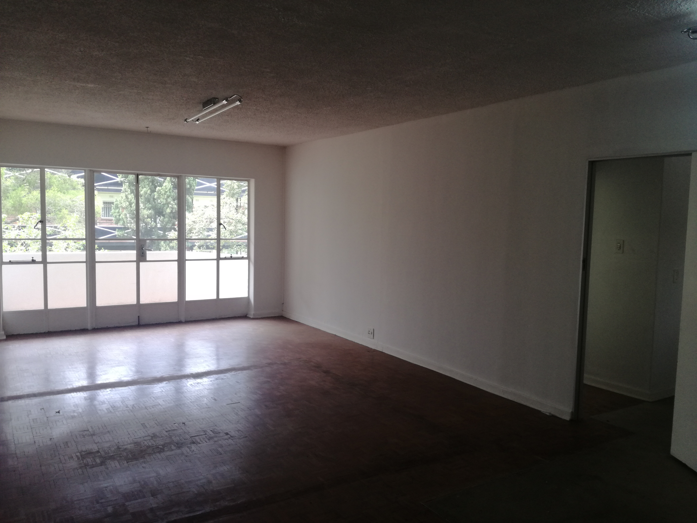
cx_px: 348
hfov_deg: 65.3
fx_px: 544
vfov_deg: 51.4
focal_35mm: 27
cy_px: 262
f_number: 2
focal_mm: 3.79
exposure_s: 1/100
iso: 80
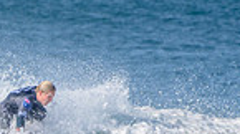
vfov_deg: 0.6
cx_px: 26
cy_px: 173
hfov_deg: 1.0
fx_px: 13355
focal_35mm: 2102
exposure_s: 1/2500
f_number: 5.6
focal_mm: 500
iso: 180
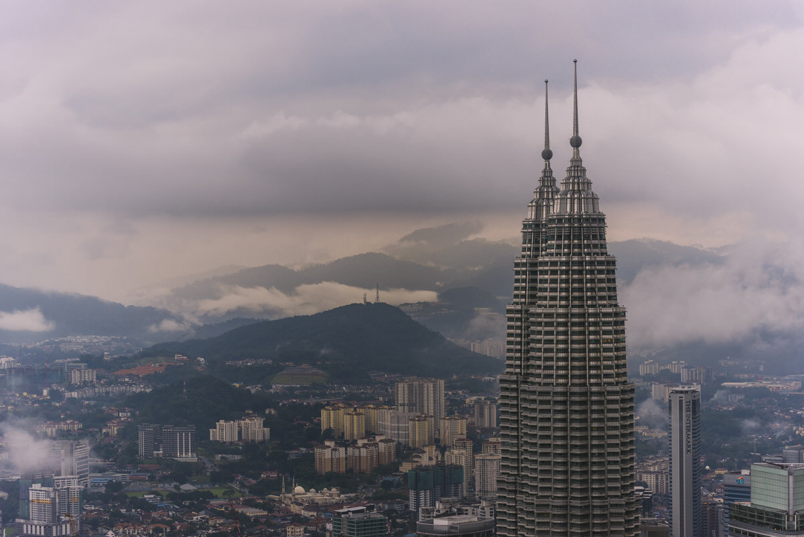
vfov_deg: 15.2
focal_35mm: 90
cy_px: 268
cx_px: 402
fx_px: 2011
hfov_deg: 22.6
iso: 140
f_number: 2.8
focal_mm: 90
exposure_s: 1/200
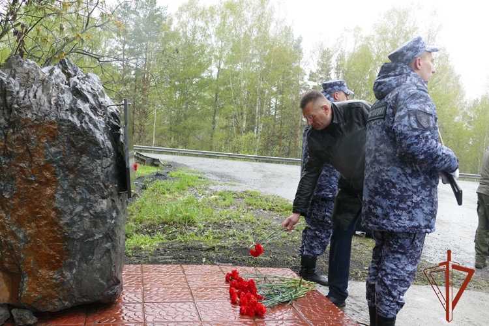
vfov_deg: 38.9
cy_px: 163
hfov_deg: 55.8
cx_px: 244
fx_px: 462
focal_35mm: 34
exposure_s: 1/160
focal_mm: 12.38
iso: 125
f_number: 3.1
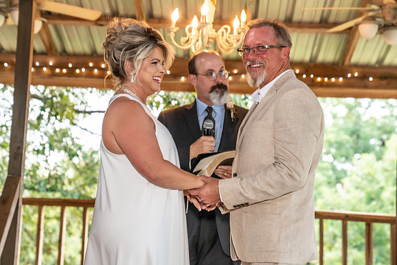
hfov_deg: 25.3
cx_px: 170
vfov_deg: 17.0
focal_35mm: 80
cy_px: 113
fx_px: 885
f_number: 4.5
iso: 1600
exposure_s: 1/125
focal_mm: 70
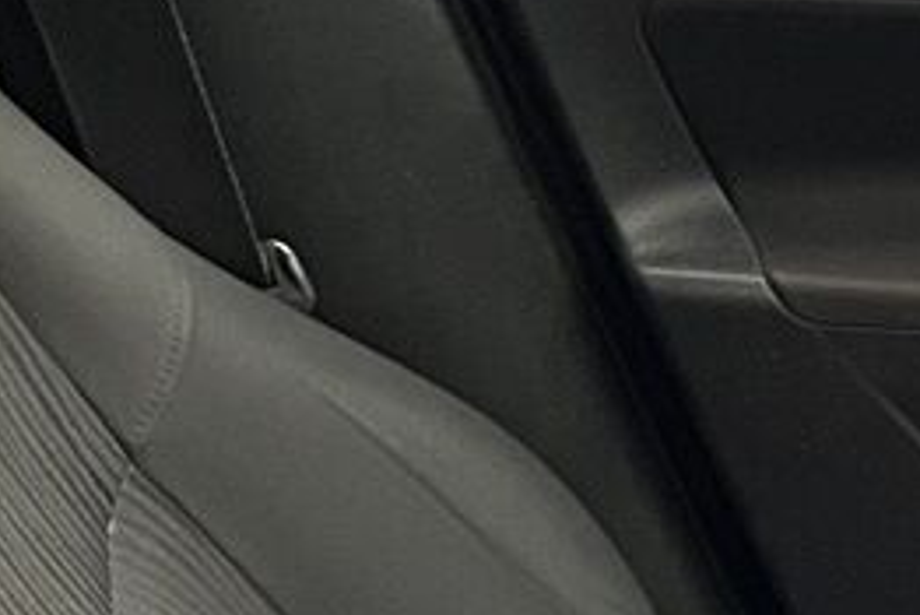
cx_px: 1915
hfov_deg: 10.6
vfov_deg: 7.5
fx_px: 4500
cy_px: 1297
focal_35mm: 176
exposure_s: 1/50
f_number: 1.5
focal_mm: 5.7
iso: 320
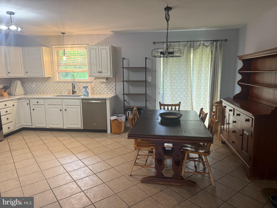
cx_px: 138
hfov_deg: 71.6
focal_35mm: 24
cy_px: 104
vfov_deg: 56.8
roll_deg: +1.3
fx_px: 192
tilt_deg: -8.3
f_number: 1.78
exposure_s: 1/60
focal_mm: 6.76
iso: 250
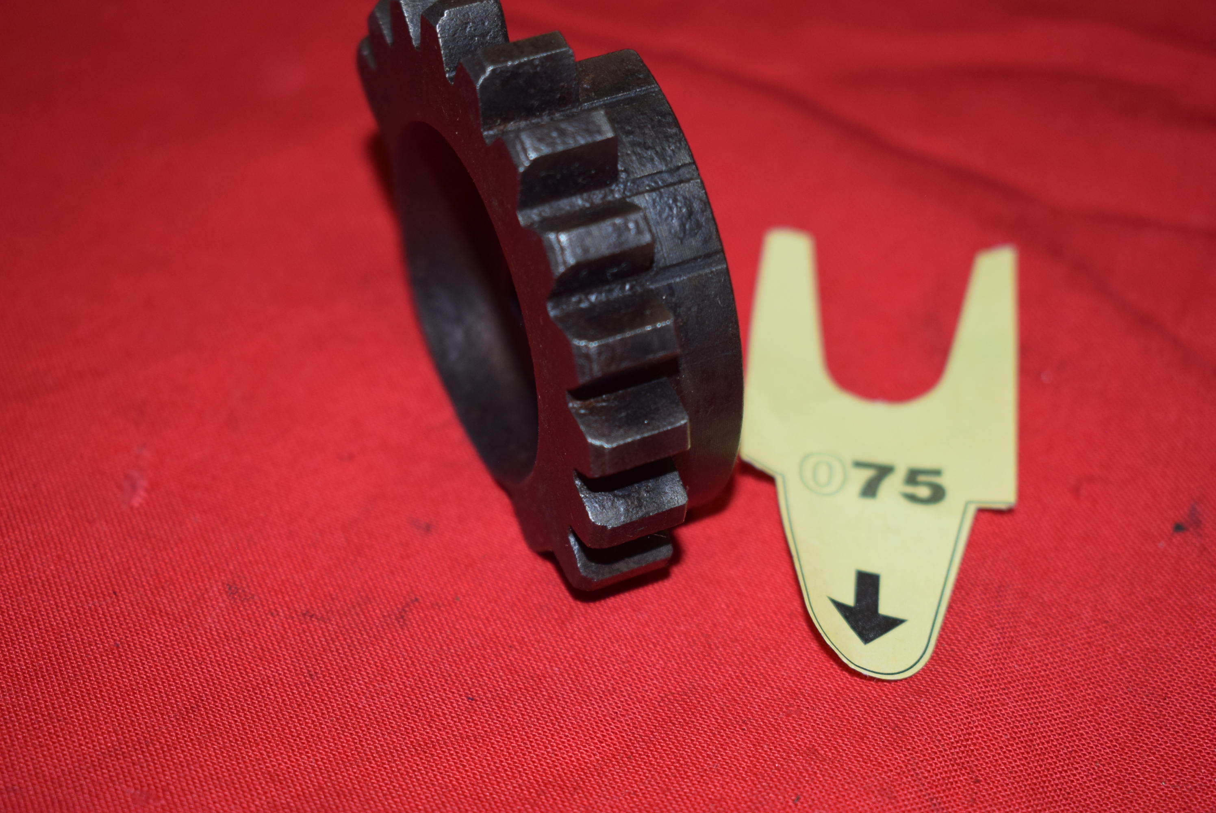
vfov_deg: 22.7
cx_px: 608
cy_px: 406
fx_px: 2028
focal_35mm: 60
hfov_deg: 33.4
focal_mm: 40
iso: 400
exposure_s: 1/200
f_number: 5
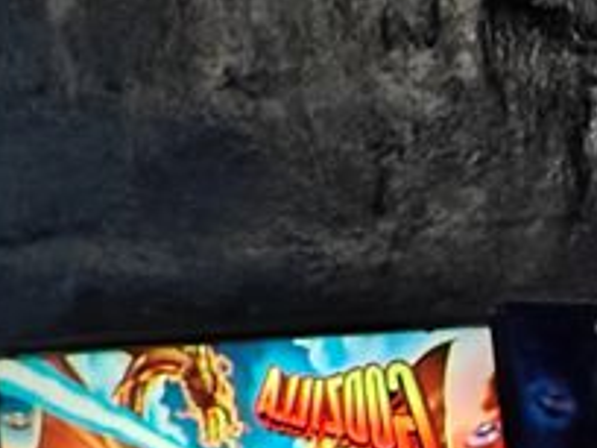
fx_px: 2535
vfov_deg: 9.5
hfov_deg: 10.9
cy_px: 846
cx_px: 1531
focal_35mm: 147
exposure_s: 1/25
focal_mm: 2.98
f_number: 2
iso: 500
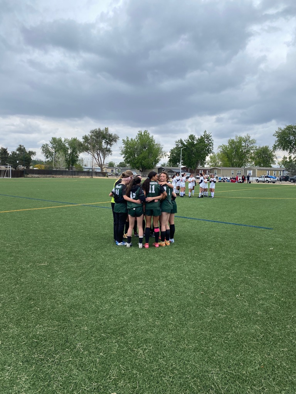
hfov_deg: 53.1
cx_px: 148
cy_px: 197
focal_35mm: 26
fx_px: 296
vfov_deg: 67.3
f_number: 1.8
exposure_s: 1/1043
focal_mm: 4.25
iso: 32
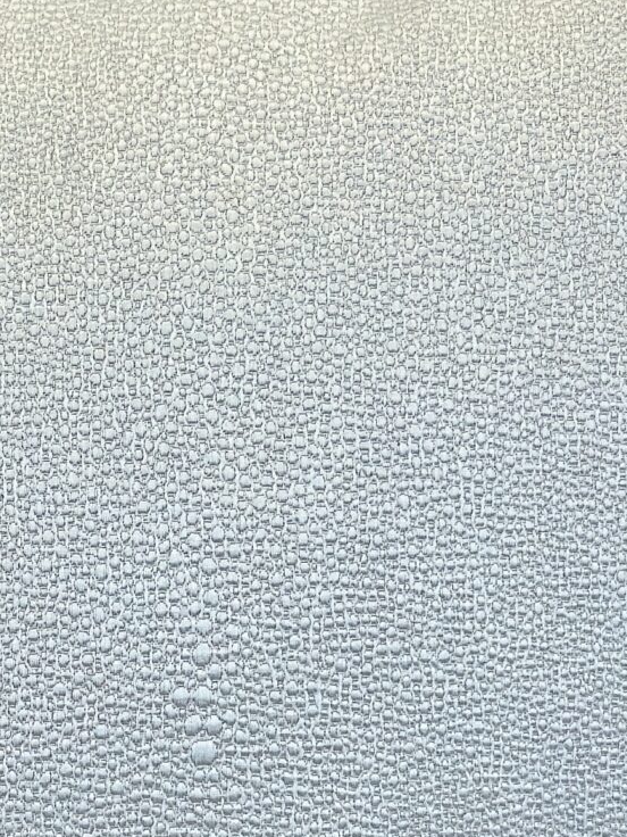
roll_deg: +0.8
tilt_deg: -16.2
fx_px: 4033
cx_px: 108
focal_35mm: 167
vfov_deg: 11.8
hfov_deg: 8.9
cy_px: 596
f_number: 1.78
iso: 64
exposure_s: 1/124
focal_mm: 6.86
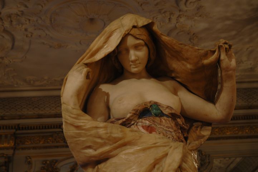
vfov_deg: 20.6
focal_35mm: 66
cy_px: 86
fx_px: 473
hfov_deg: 30.5
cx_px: 129
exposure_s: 1/30
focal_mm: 44
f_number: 4.5
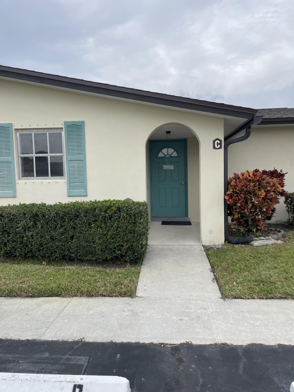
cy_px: 196
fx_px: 294
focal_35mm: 26
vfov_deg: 67.3
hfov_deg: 53.1
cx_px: 147
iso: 32
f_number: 1.6
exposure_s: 1/1984
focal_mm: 4.2
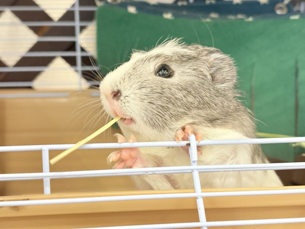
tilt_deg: -7.8
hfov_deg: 36.8
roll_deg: +1.7
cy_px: 114
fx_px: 458
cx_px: 152
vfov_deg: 28.0
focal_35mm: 52
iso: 100
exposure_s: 1/50
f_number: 1.6
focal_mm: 5.96
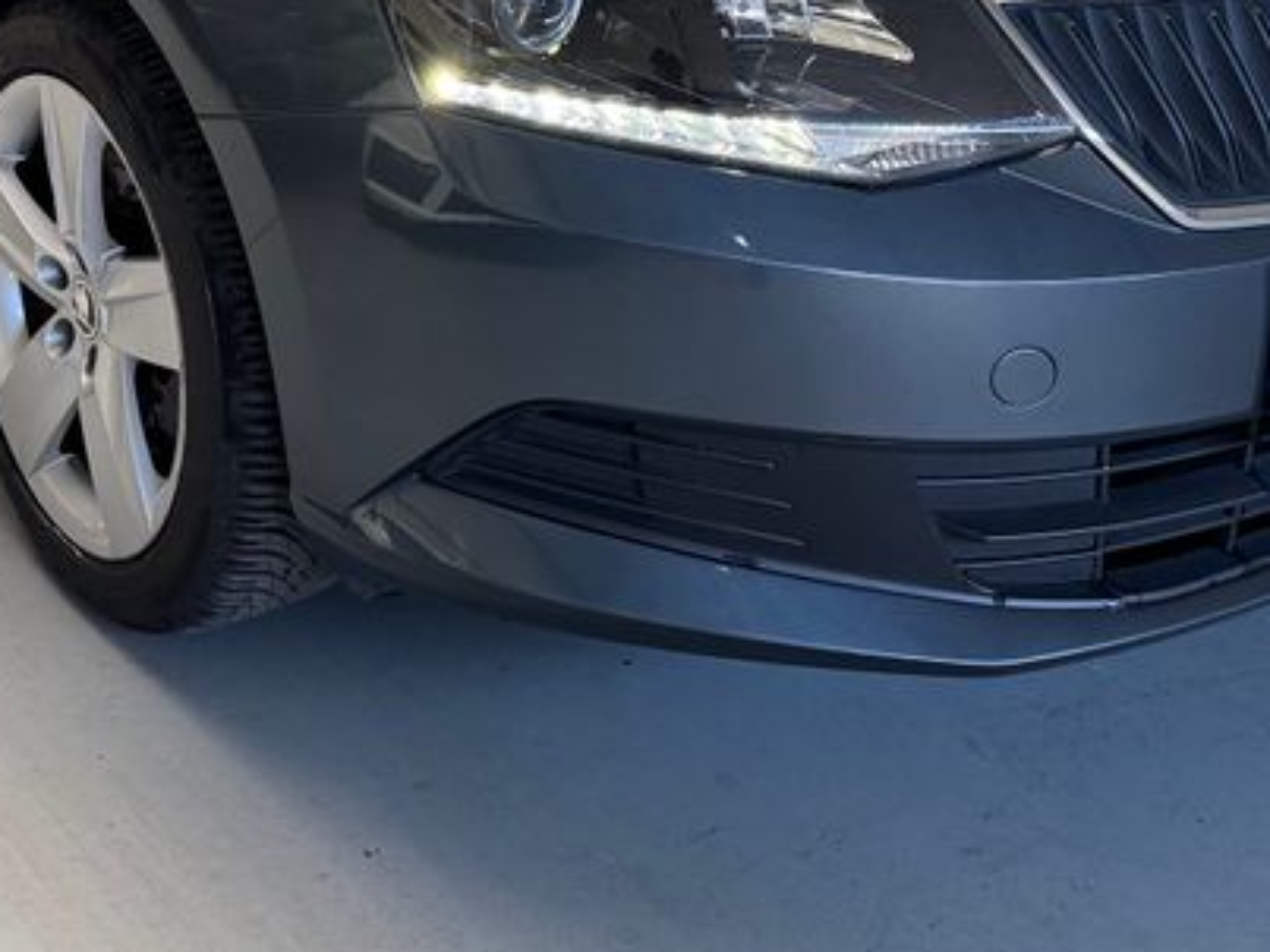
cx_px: 312
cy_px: -161
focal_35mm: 61
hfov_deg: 31.1
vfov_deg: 22.3
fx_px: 2237
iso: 200
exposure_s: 1/117
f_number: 1.78
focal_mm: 6.76
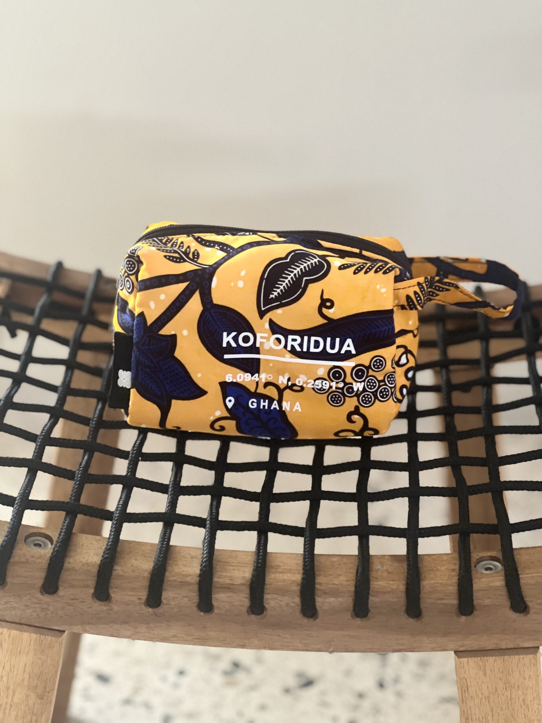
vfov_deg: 25.3
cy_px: 362
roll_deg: -1.5
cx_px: 271
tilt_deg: -28.3
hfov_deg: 19.1
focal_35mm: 77
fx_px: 1608
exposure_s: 1/24
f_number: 2.8
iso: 400
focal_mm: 9
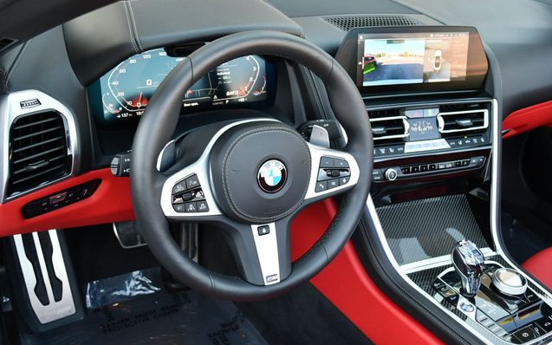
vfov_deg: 31.2
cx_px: 276
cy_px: 168
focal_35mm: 41
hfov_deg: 48.2
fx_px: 617
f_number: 3.8
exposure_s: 1/250
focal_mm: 20
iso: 720
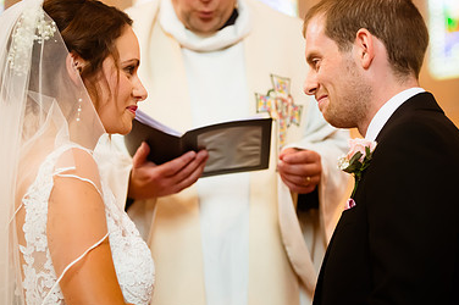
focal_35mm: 139
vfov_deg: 9.8
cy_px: 127
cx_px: 222
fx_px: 1771
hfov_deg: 14.8
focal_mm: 90
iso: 2200
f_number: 2.8
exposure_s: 1/320
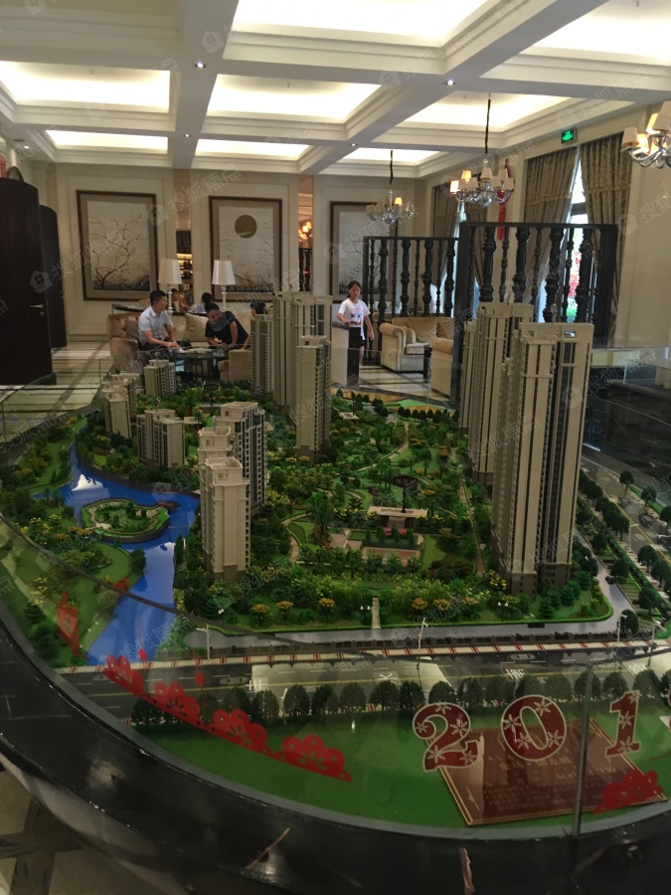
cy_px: 448
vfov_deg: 61.7
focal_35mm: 29
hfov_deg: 48.2
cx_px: 336
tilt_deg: -16.9
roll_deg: -3.3
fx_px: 750
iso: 160
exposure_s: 1/33
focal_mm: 4.15
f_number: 2.2
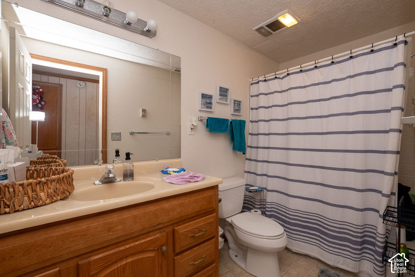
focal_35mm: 15
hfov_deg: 99.4
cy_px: 138
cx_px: 208
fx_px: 176
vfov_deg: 76.4
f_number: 5
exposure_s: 1/200
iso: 500
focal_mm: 10
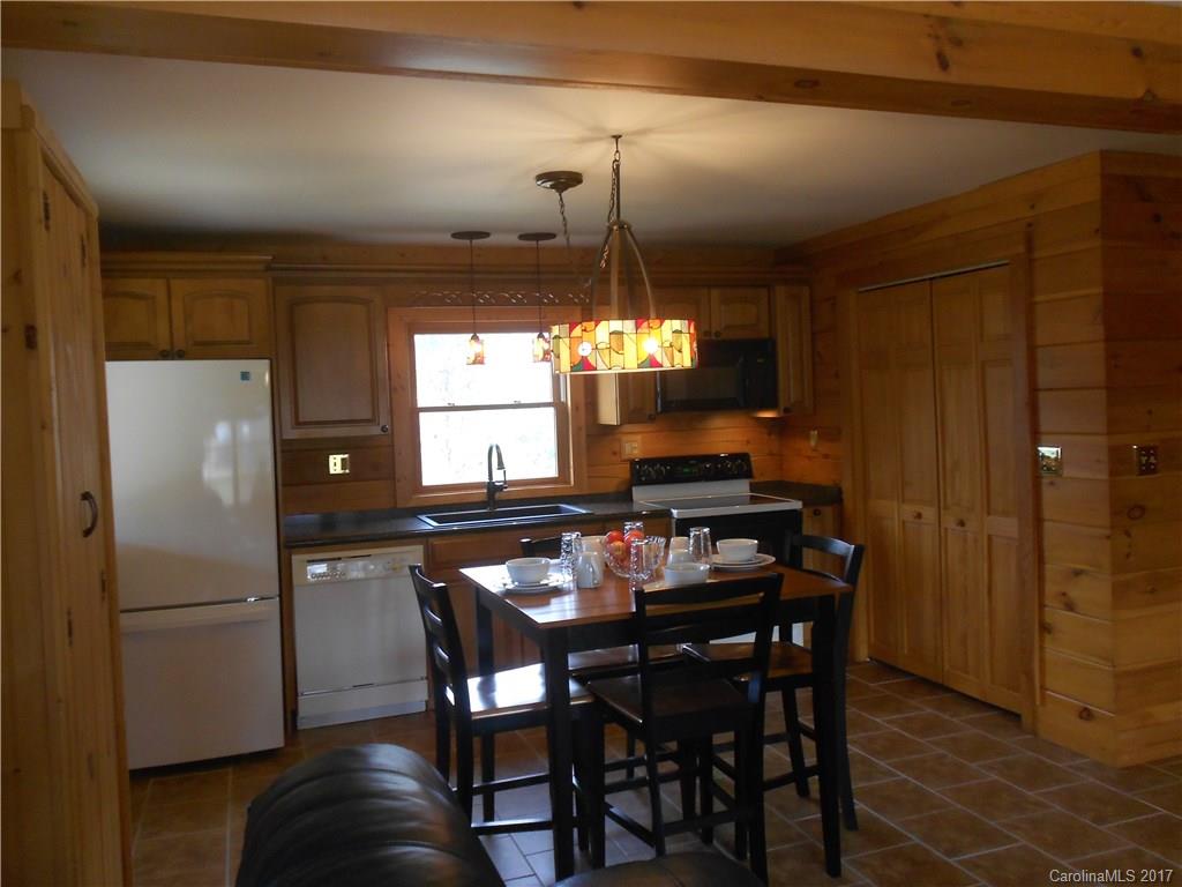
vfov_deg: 48.2
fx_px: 990
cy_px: 444
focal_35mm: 29
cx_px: 591
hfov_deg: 61.7
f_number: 3.4
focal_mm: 5.1
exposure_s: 1/30
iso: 200
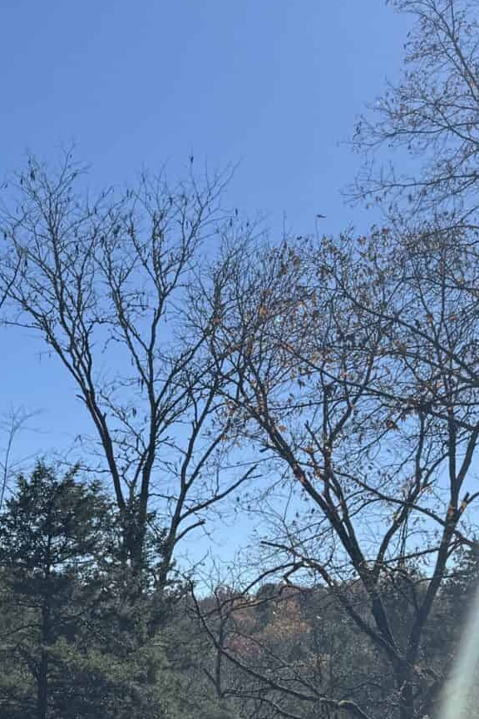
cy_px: 553
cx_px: 7
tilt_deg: +6.0
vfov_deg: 26.9
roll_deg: -1.5
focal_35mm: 74
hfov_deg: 18.0
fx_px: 1477
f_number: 1.78
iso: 80
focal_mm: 6.76
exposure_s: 1/5814
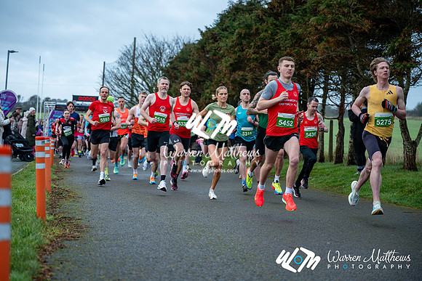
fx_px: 821
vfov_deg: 19.5
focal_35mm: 70
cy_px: 140
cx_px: 211
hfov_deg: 28.8
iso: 360
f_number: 2.8
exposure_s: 1/1250
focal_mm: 70
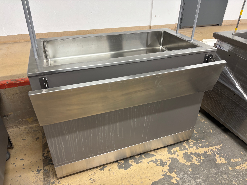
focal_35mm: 26
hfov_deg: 67.3
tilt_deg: -26.7
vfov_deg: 53.1
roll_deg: -4.0
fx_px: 186
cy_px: 92
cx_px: 124
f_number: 1.6
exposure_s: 1/50
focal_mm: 5.96
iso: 100
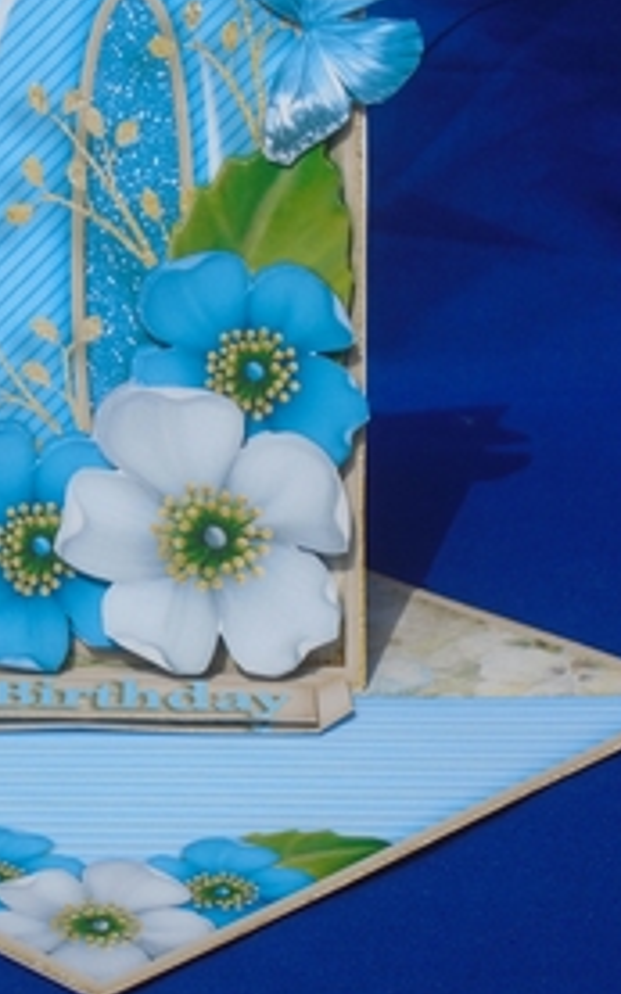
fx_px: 3170
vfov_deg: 17.8
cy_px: 432
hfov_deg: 11.1
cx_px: 111
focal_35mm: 117
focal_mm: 12
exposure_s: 1/200
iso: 100
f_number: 13.8
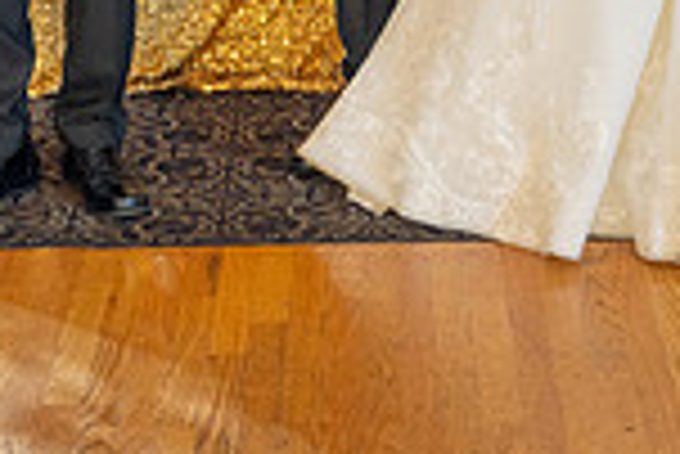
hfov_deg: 14.0
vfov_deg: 9.0
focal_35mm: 146
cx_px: 455
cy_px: -375
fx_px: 2760
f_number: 4
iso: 800
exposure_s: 1/80
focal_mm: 38
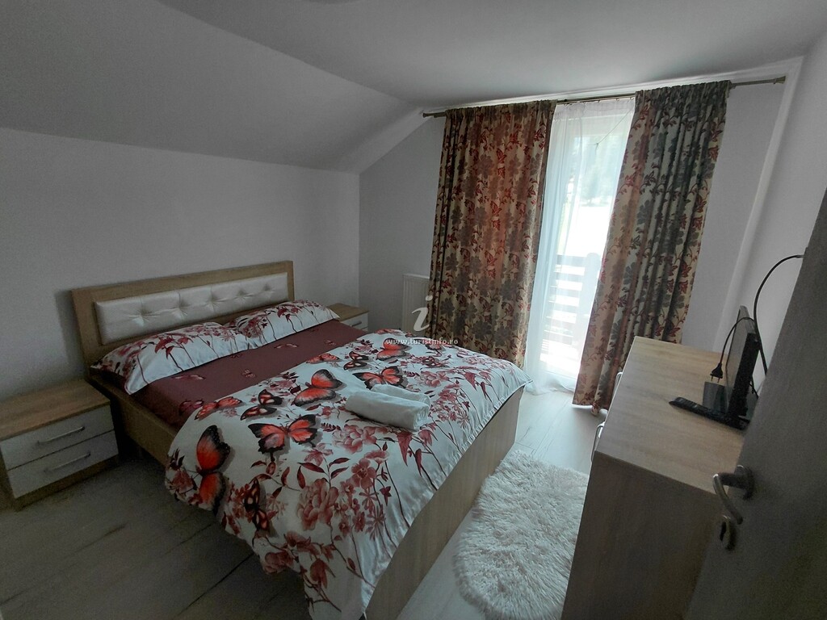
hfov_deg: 94.5
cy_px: 310
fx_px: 382
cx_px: 414
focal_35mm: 16
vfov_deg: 78.1
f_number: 2.2
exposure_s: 1/60
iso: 64
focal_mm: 1.64
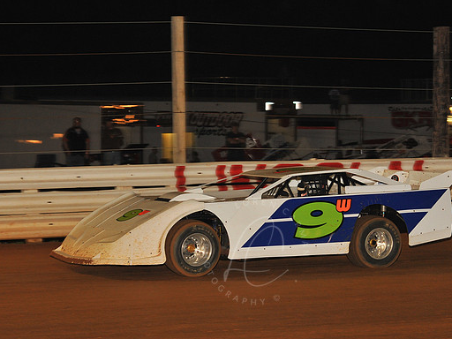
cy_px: 170
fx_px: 1593
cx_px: 255
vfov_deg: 12.1
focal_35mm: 122
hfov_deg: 16.1
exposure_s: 1/320
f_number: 6.3
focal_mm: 112
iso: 1000
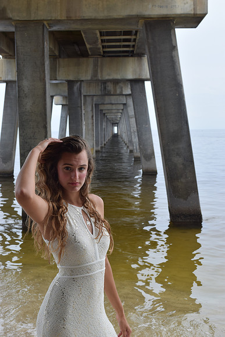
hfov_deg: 26.5
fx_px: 478
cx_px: 112
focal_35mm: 51
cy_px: 168
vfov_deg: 38.9
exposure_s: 1/250
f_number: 8
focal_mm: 34
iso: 220
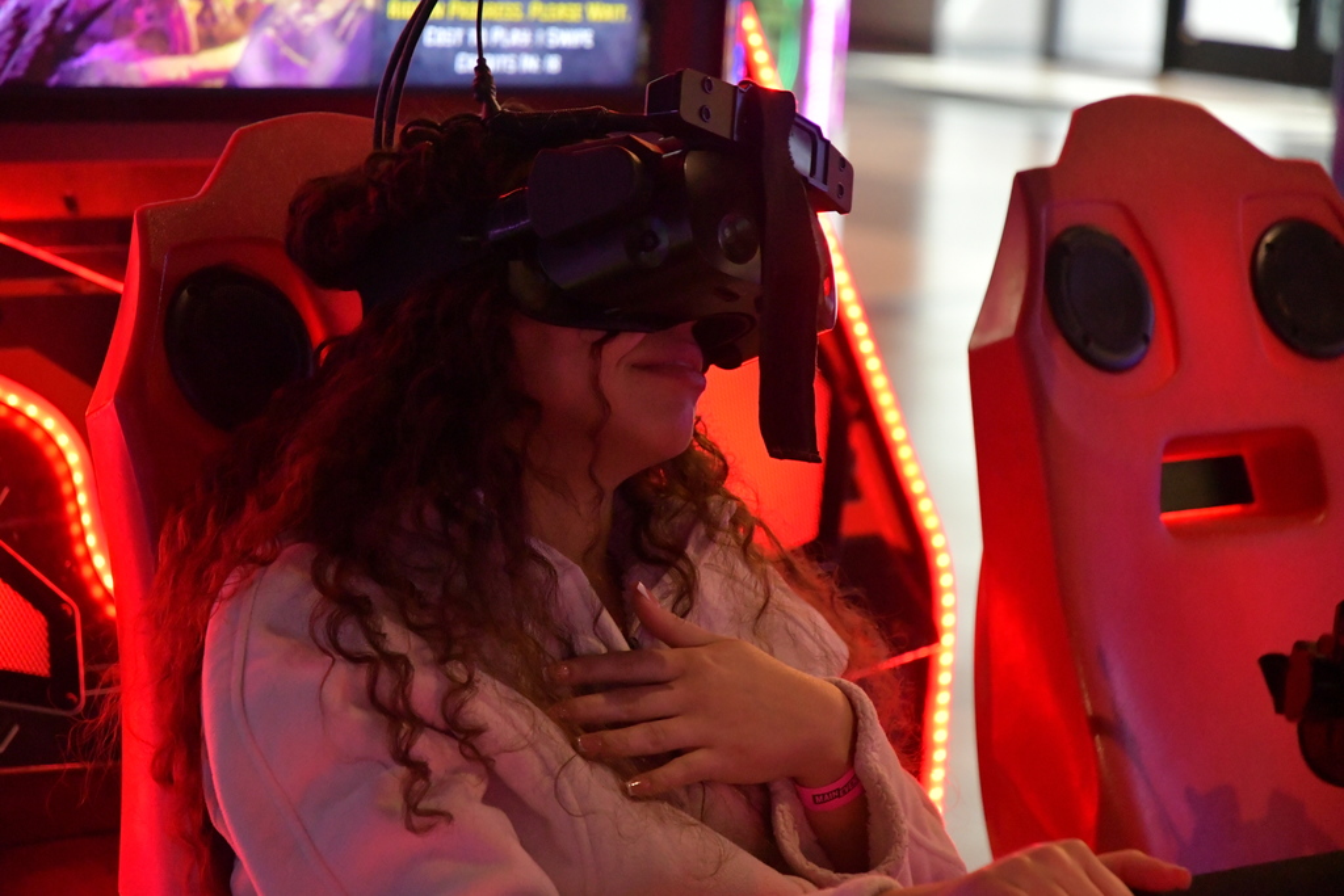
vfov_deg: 11.4
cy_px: 448
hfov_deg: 17.1
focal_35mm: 120
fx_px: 4480
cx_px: 672
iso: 4000
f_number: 4
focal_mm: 80
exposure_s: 1/320
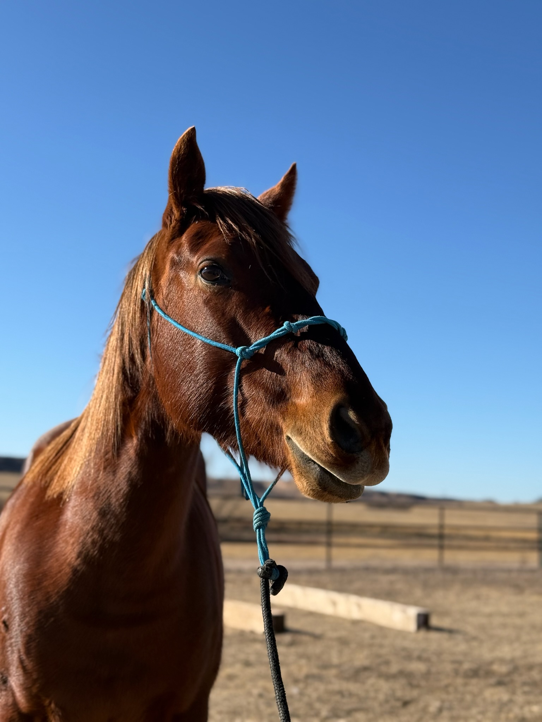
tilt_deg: +8.8
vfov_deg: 39.7
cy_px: 361
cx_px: 271
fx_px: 1002
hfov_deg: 30.3
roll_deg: -2.4
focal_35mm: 48
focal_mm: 6.76
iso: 64
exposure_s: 1/3891
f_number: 1.78
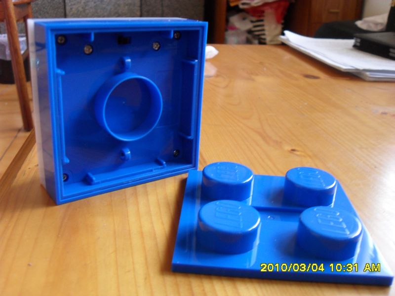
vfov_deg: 40.7
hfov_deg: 52.6
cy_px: 148
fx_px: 399
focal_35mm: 35
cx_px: 198
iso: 200
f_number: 2.8
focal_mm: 6.2
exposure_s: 1/4
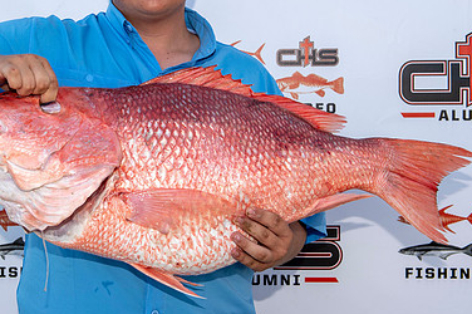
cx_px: 180
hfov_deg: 27.3
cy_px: 90
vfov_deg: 18.3
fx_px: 969
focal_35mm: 74
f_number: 6.3
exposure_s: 1/125
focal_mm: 48
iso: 100
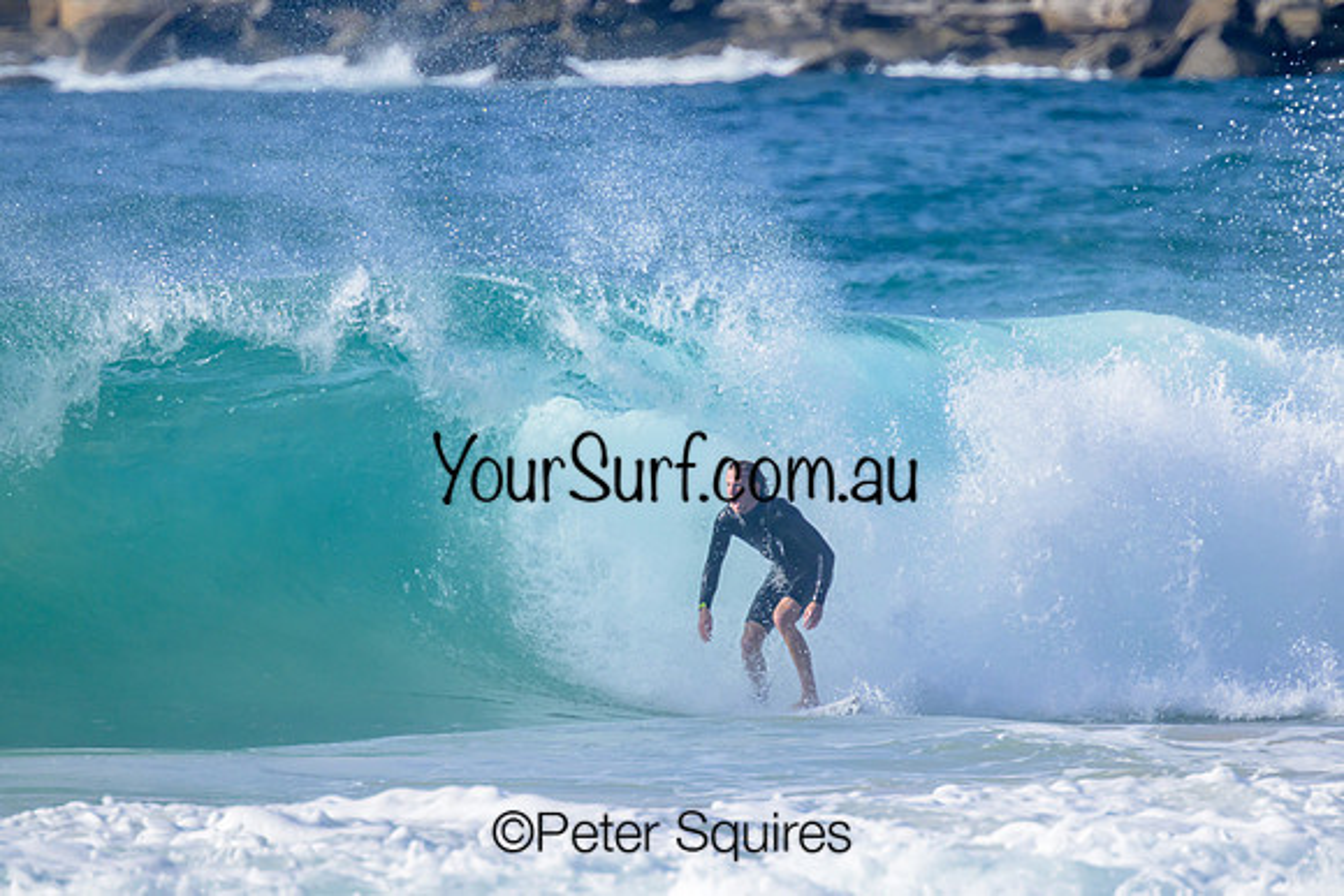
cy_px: 448
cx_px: 672
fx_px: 30635
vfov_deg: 1.7
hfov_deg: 2.5
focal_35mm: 820
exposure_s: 1/2000
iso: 900
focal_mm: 800
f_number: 11
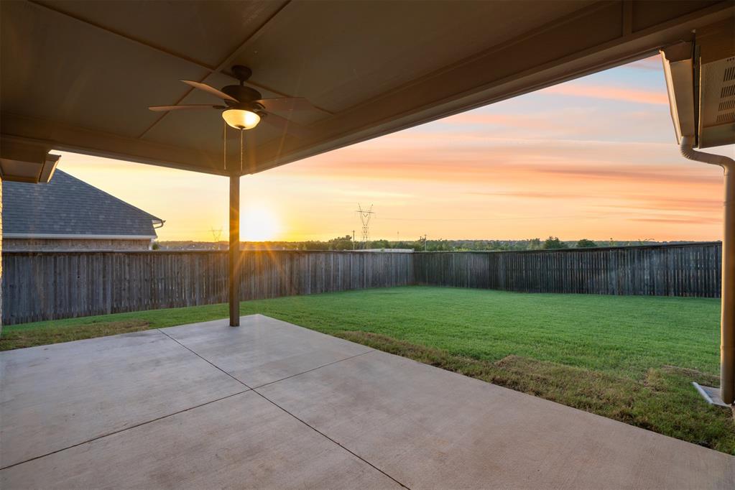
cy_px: 245
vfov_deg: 73.7
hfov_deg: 96.7
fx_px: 327
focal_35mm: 16
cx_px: 368
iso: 200
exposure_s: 1/50
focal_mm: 16
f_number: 6.3
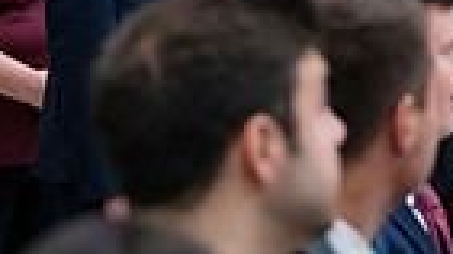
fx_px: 4128
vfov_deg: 3.5
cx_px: 559
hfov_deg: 6.2
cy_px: -198
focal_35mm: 344
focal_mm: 80
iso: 450
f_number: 2.8
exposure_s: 1/200
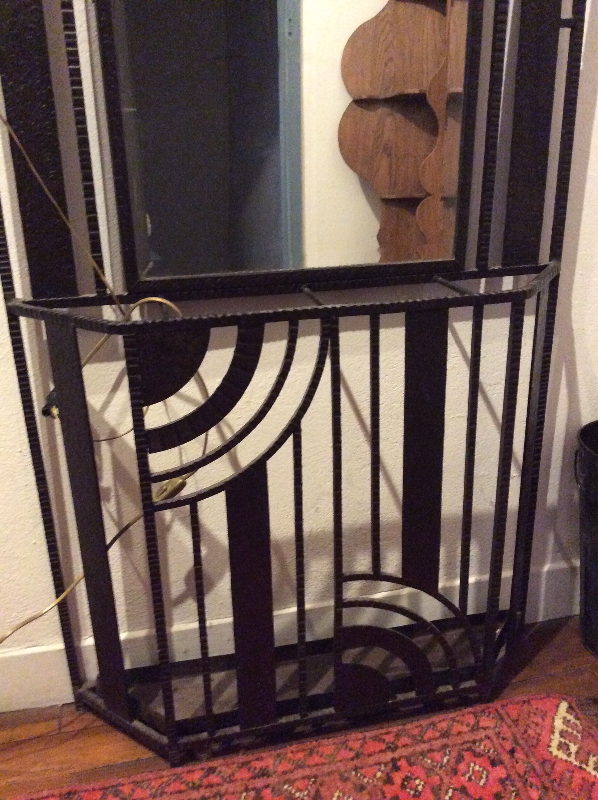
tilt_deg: -22.7
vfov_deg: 56.9
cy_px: 400
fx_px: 739
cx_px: 299
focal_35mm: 32
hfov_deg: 44.1
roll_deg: +2.7
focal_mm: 3.3
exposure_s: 1/17
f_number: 2.4
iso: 500
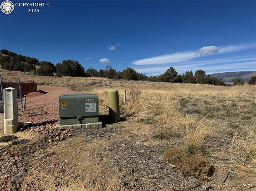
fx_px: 177
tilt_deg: -3.3
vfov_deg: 56.8
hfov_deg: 71.6
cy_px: 96
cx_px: 128
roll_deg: +0.8
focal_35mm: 24
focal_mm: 6.76
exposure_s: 1/7937
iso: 80
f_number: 1.78
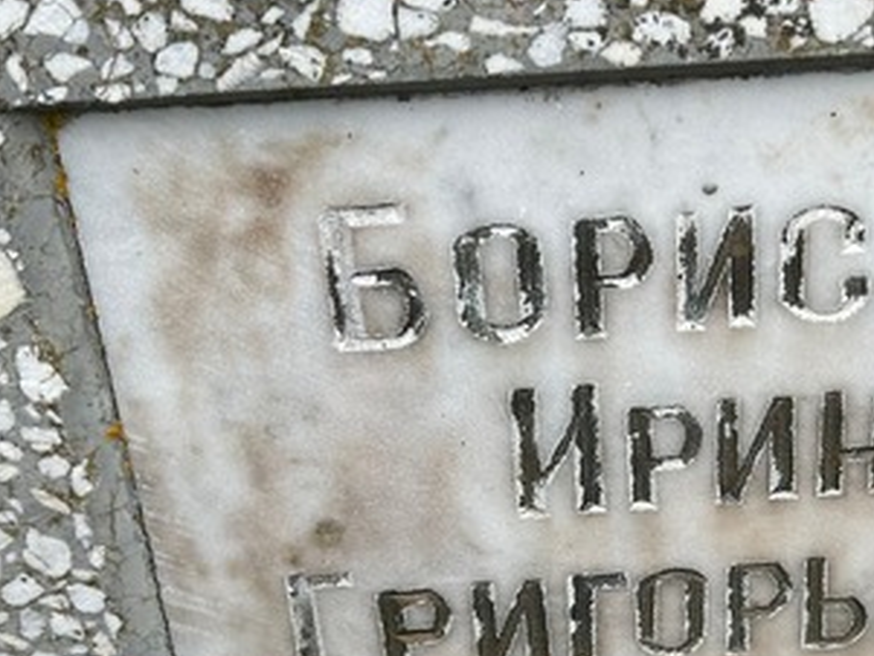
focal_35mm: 69
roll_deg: +2.1
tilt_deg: -37.3
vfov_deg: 21.1
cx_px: 645
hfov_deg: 27.8
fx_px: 1743
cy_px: 502
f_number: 1.5
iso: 50
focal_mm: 5.7
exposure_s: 1/323
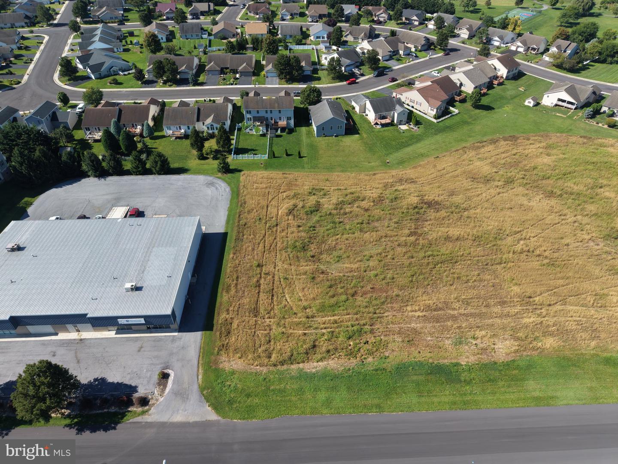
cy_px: 232
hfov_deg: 71.6
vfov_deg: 56.8
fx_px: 428
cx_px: 309
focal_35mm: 24
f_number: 1.8
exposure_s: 1/3000
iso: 160
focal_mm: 8.67
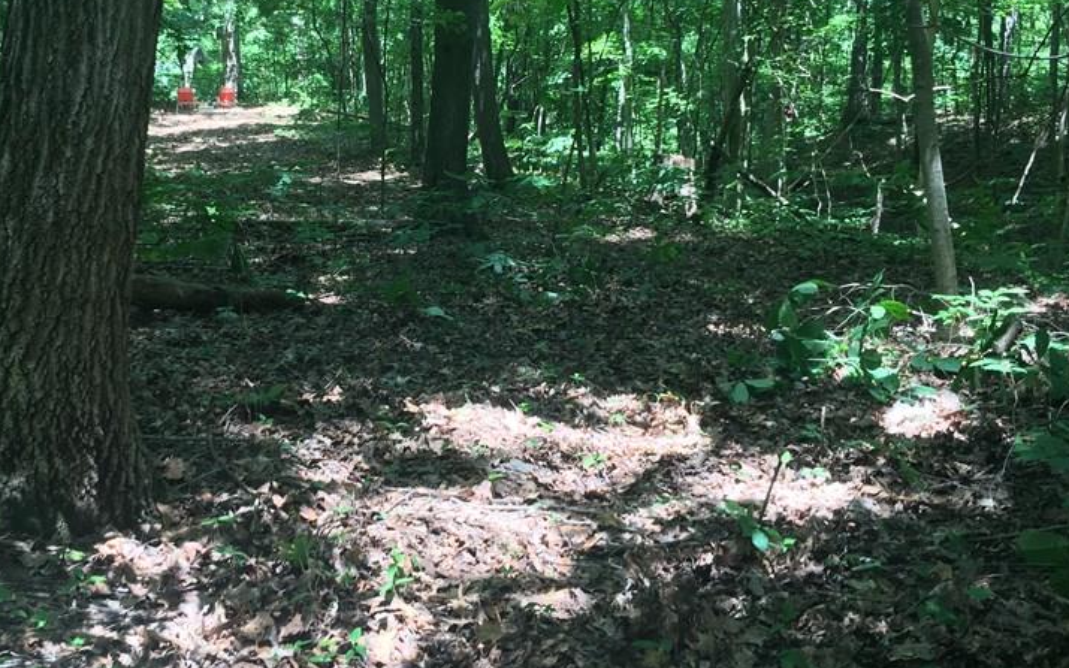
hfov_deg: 45.0
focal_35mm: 44
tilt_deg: -7.5
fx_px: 1282
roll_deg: +0.6
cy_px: 196
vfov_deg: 28.9
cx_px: 417
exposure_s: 1/60
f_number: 2.2
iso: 32
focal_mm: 4.15
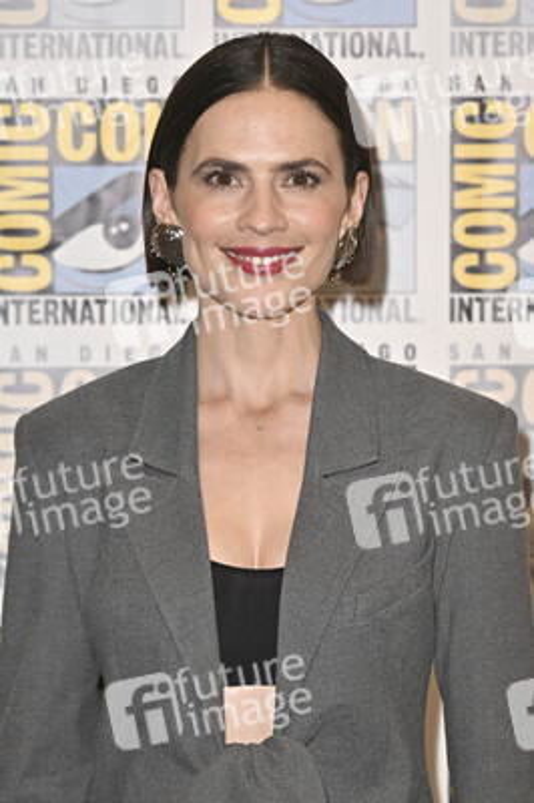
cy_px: 402
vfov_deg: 18.8
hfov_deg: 12.5
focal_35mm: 109
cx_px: 267
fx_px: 2429
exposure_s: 1/250
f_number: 5
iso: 2500
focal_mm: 109
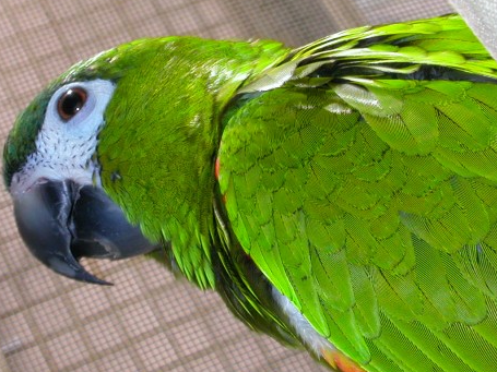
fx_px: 1292
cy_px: 158
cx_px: 180
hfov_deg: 21.7
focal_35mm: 90
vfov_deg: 16.4
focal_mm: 9.7
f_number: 5.9
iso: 100
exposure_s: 1/30
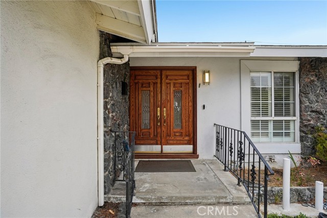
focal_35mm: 18
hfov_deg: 90.0
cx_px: 164
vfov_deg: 67.3
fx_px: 163
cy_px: 109
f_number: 8
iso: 400
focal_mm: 18
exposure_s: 1/125
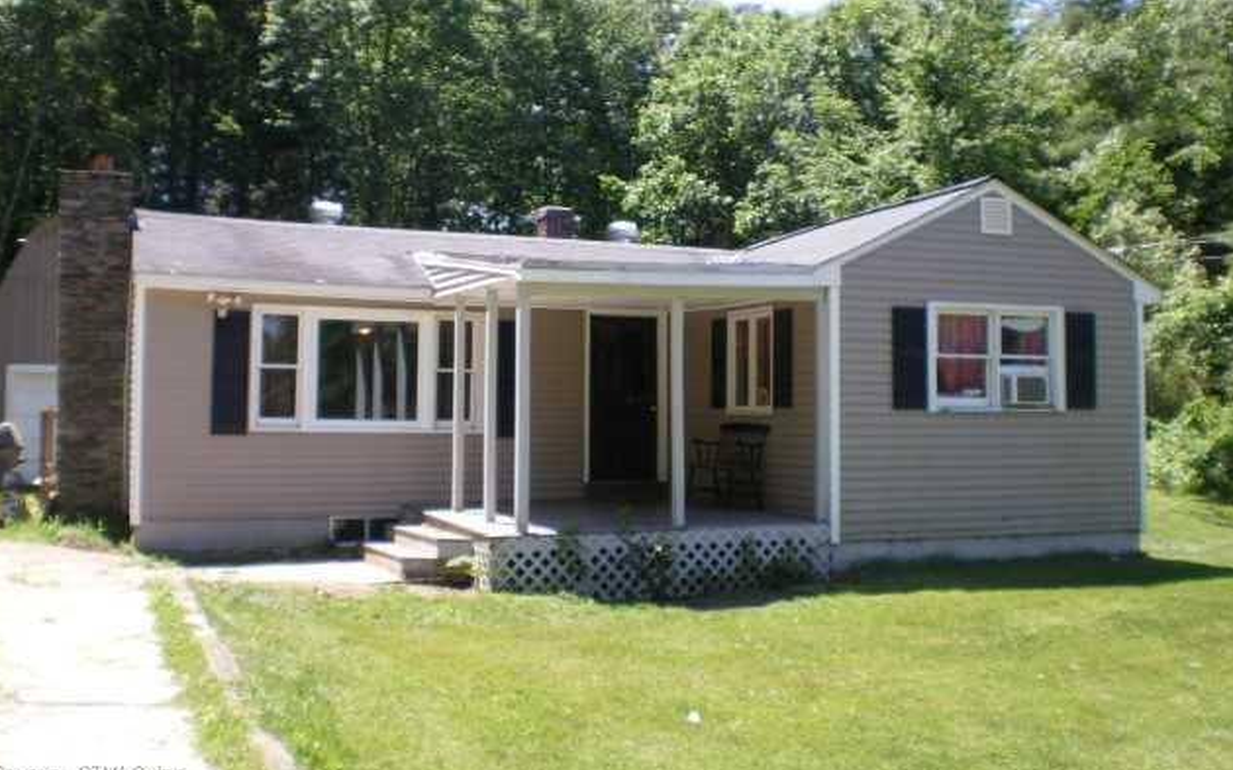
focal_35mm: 41
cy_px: 312
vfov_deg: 31.2
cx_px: 610
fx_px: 1378
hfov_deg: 48.2
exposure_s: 1/100
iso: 64
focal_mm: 6.3
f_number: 4.6
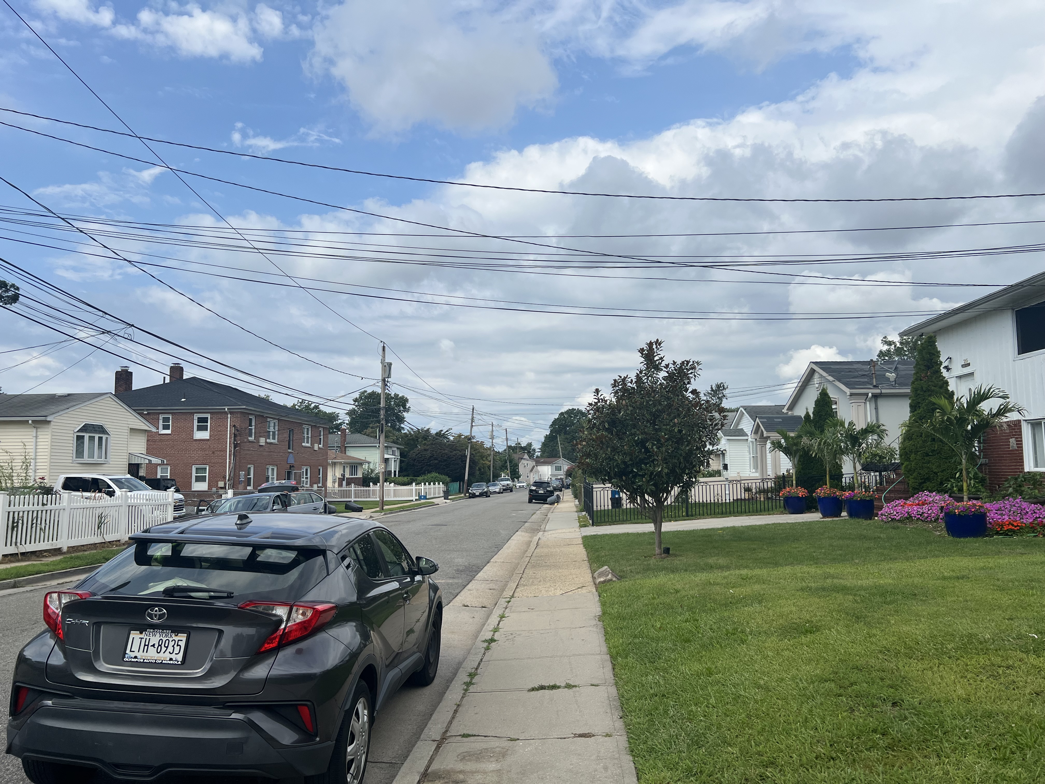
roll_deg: +2.3
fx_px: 785
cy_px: 392
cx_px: 522
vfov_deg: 53.1
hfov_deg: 67.3
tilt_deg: +6.0
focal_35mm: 26
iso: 50
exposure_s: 1/6211
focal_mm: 5.7
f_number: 1.5
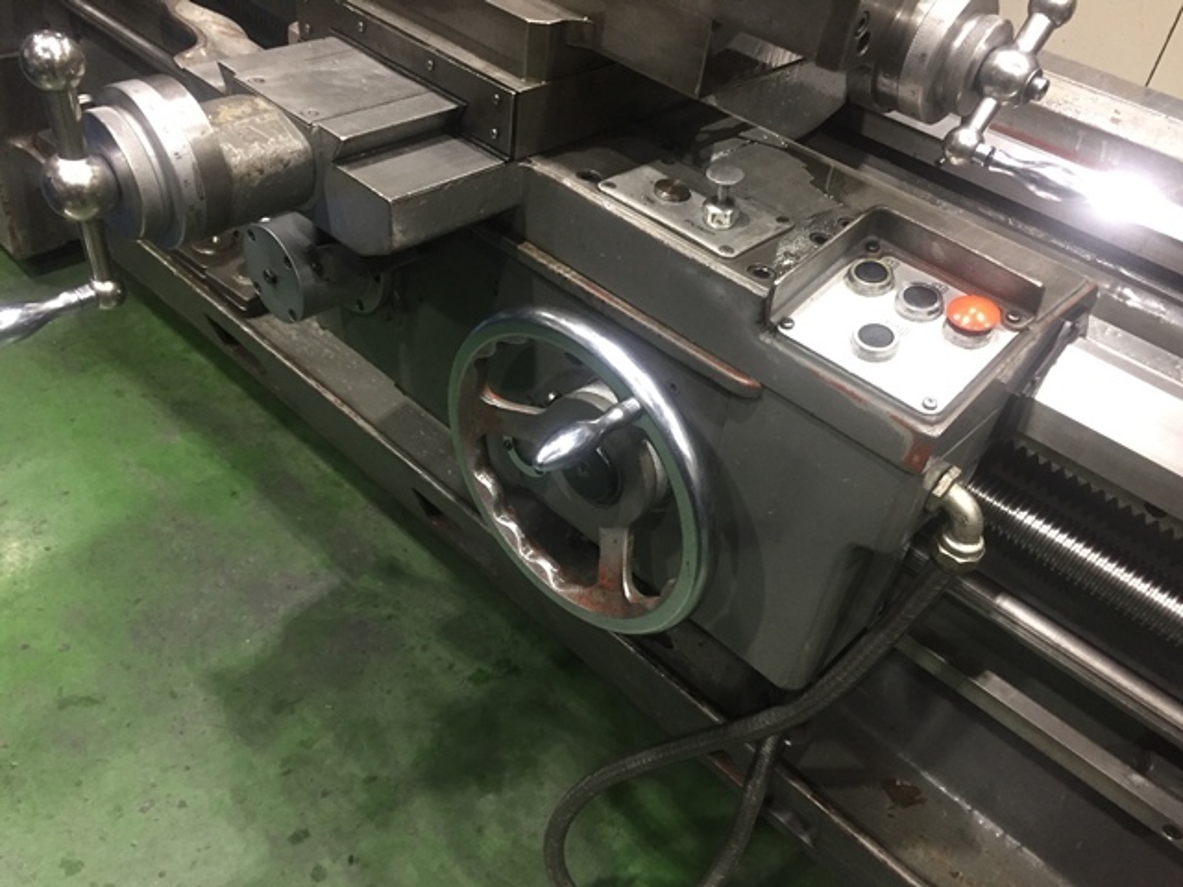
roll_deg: -8.9
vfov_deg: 48.2
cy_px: 444
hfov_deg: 61.7
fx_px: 991
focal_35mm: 29
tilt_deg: -41.9
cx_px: 592
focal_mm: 4.15
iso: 160
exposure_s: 1/30
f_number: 2.2
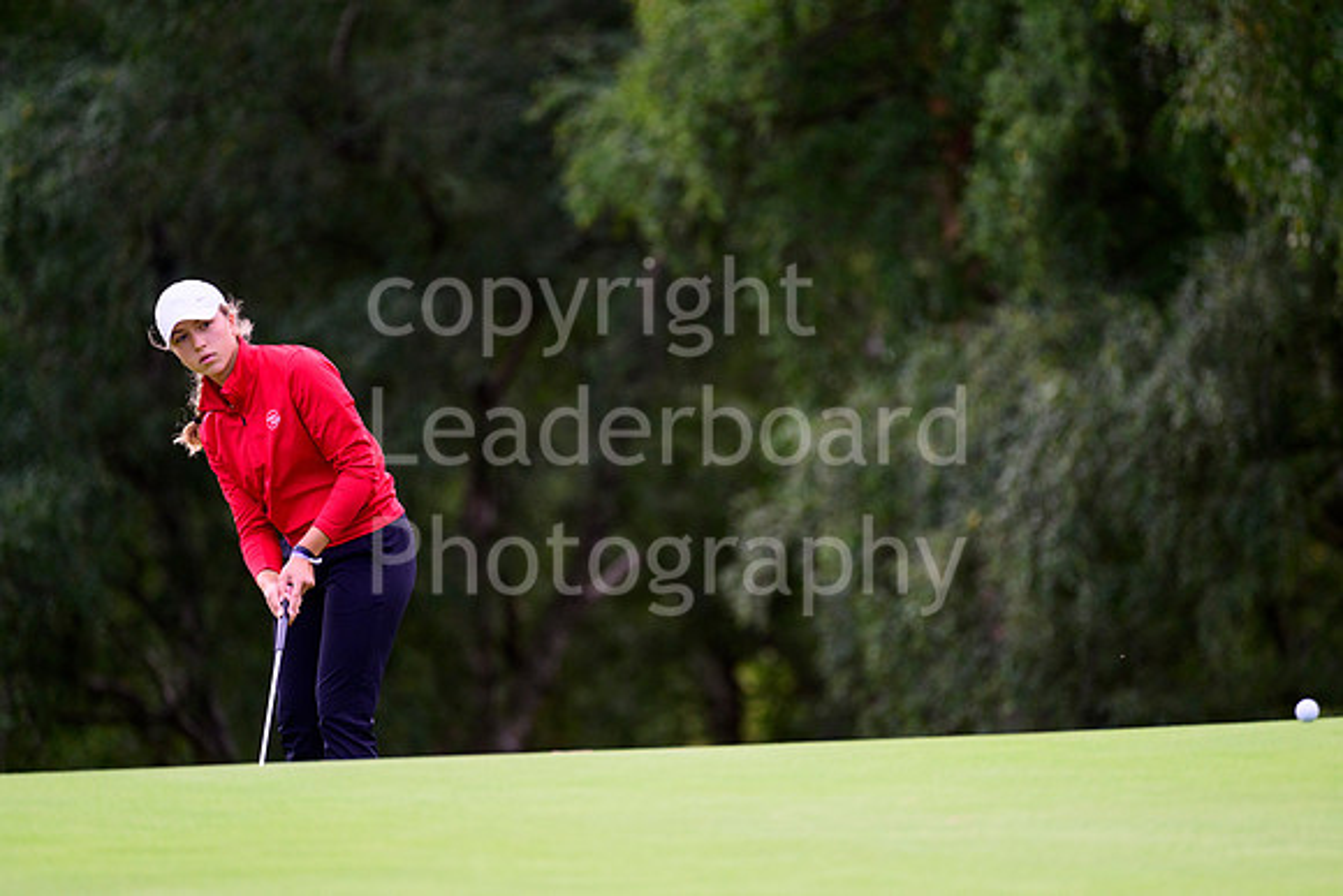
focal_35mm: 400
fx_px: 14925
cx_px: 672
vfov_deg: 3.4
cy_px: 448
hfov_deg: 5.2
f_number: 5.6
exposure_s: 1/1000
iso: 1000
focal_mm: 400
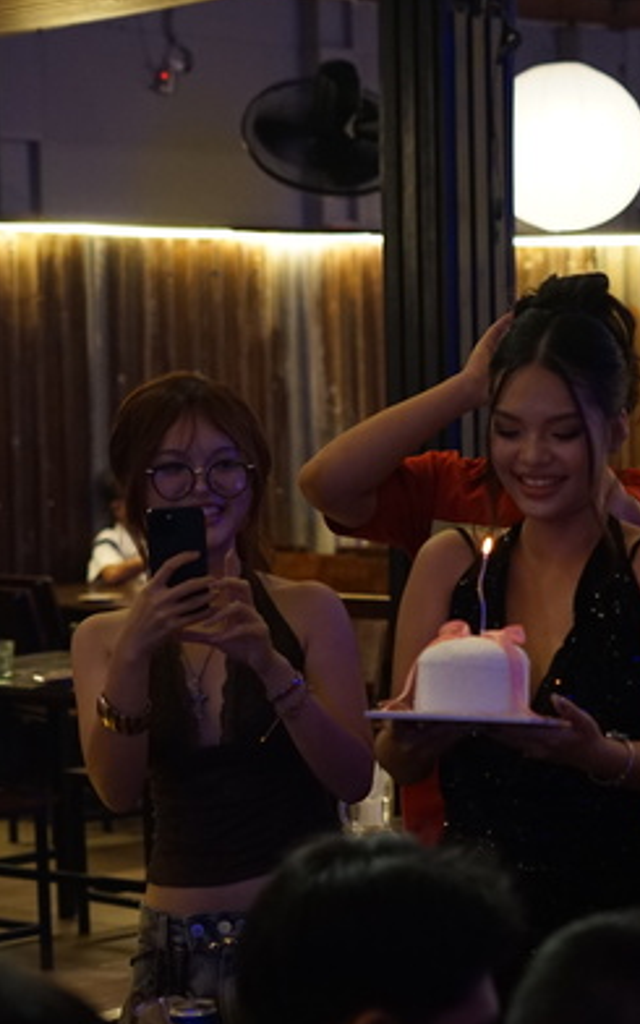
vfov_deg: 20.0
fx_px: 2902
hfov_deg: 12.2
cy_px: 618
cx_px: 831
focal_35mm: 104
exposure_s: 1/160
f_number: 2.8
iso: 1600
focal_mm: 50
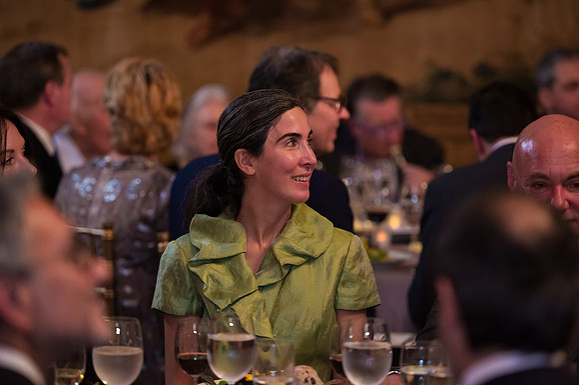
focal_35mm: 161
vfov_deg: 8.5
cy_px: 193
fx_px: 2592
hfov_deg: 12.7
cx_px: 290
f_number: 3.2
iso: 3200
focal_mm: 160
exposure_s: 1/200
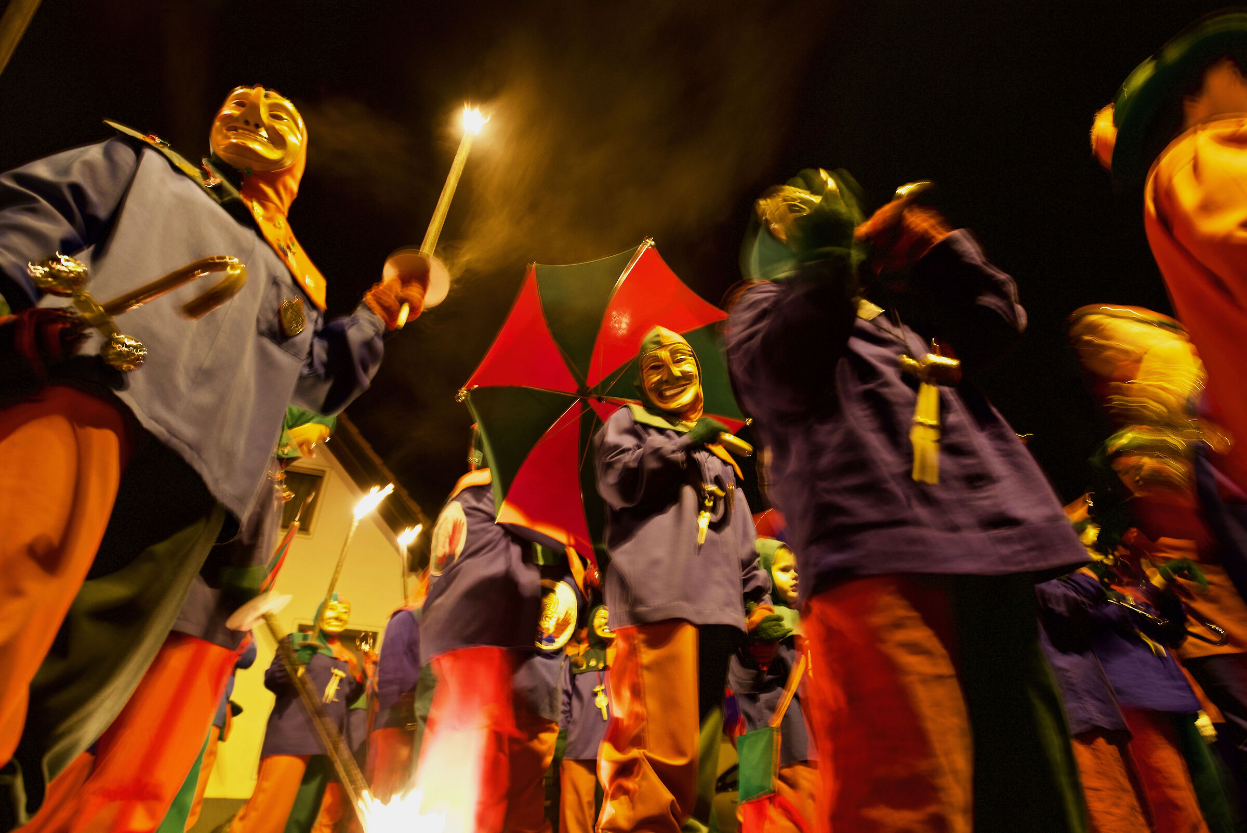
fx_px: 658
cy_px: 416
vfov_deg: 64.6
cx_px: 624
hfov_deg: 86.9
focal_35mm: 19
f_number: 4
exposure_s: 1/3
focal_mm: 19
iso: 1600
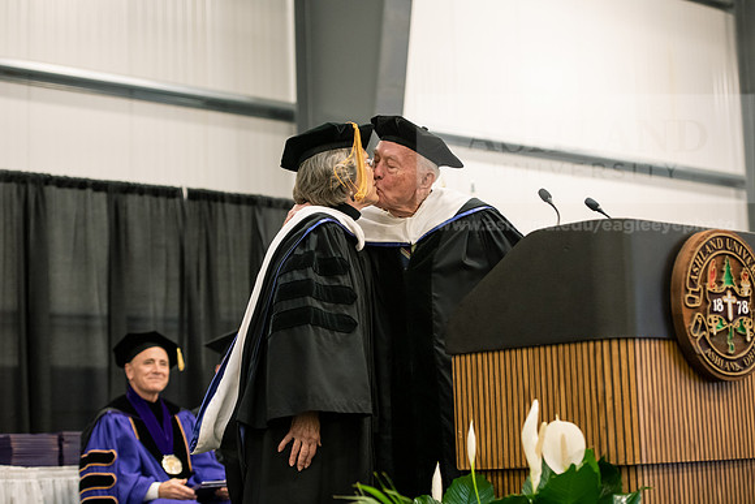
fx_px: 1636
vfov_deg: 17.5
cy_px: 252
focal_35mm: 78
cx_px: 378
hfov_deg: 26.0
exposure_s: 1/200
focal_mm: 78
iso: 3200
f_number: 3.5
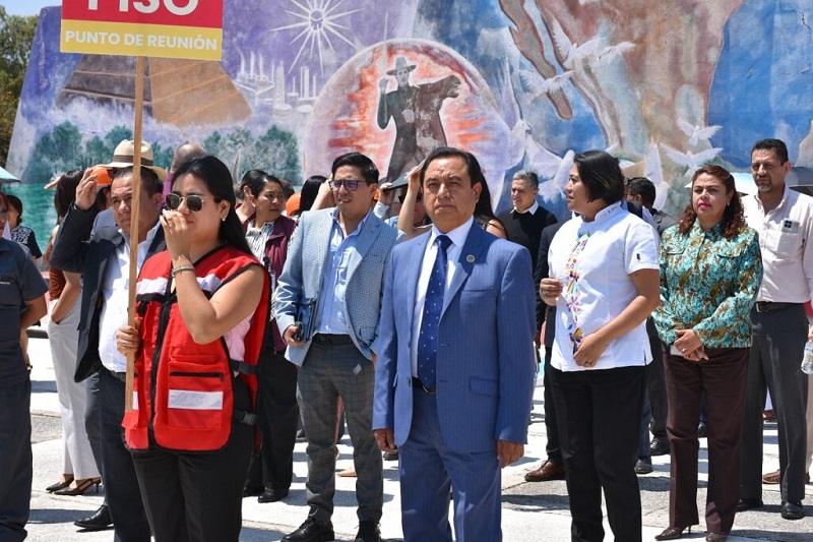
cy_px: 271
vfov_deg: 20.2
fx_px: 1524
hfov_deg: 29.9
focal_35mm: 68
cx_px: 406
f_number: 8
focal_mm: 45
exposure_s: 1/500
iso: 160
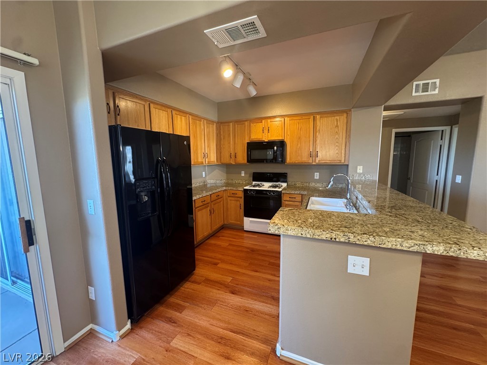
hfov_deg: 102.1
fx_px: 197
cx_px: 244
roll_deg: -0.1
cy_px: 182
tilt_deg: -7.3
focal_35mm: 14
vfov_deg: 85.7
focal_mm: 2.22
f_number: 2.2
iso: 320
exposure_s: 1/60
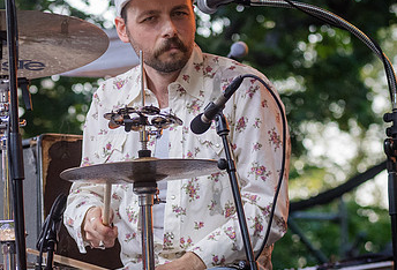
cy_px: 109
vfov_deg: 4.9
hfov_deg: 7.2
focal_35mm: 284
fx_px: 3151
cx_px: 13
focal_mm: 100
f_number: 4.5
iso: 2000
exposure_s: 1/800
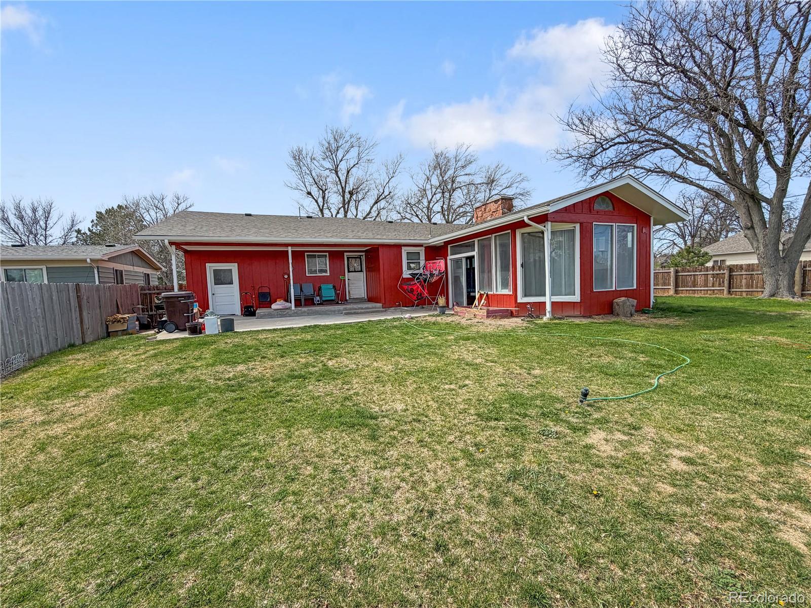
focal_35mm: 14
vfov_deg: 85.7
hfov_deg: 102.1
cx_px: 406
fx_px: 328
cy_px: 304
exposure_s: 1/750
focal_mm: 2.22
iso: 25
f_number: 2.2
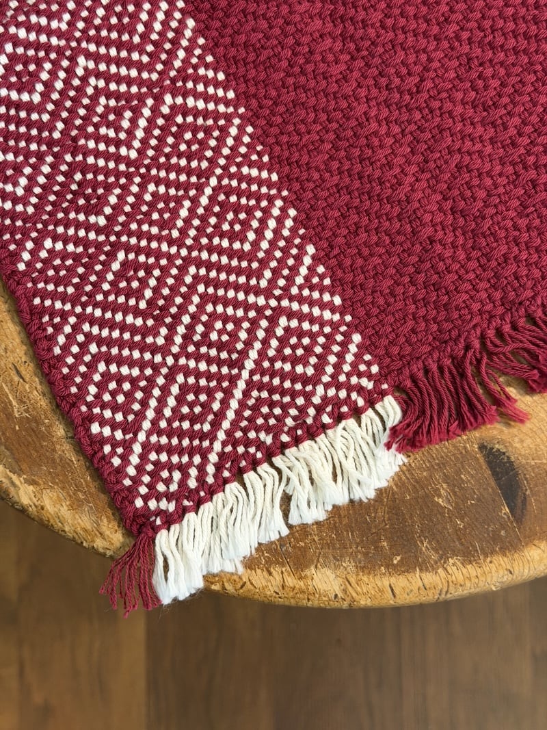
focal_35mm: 48
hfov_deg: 30.3
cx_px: 274
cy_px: 365
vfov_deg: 39.7
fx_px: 1012
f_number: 1.78
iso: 250
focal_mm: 6.76
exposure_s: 1/57
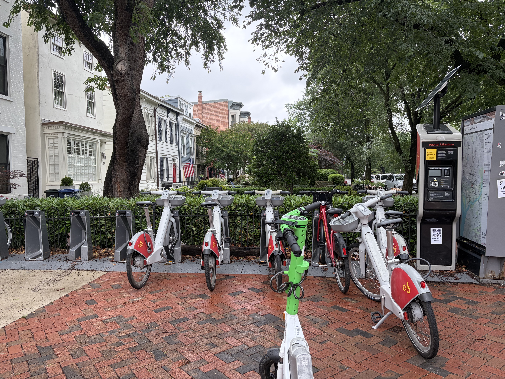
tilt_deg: -2.4
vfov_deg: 53.1
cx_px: 252
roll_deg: +1.7
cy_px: 190
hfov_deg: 67.3
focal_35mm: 26
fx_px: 379
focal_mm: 5.96
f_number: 1.6
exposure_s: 1/561
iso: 64
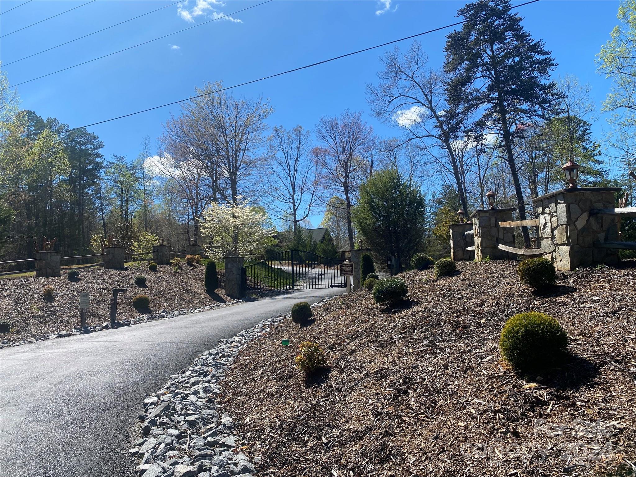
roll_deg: +2.4
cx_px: 318
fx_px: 478
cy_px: 238
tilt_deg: +6.3
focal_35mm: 26
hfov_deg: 67.3
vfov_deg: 53.1
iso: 32
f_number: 1.8
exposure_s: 1/2513
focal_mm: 4.25
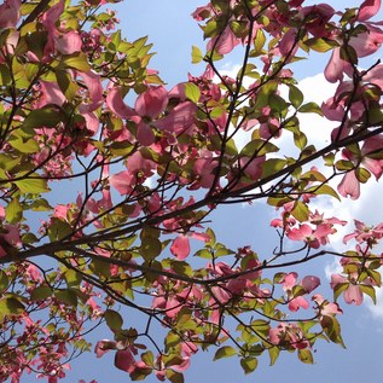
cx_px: 140
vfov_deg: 38.3
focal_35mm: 44
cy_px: 181
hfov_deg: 38.1
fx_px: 551
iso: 50
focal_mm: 4.28
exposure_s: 1/2304
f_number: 2.4
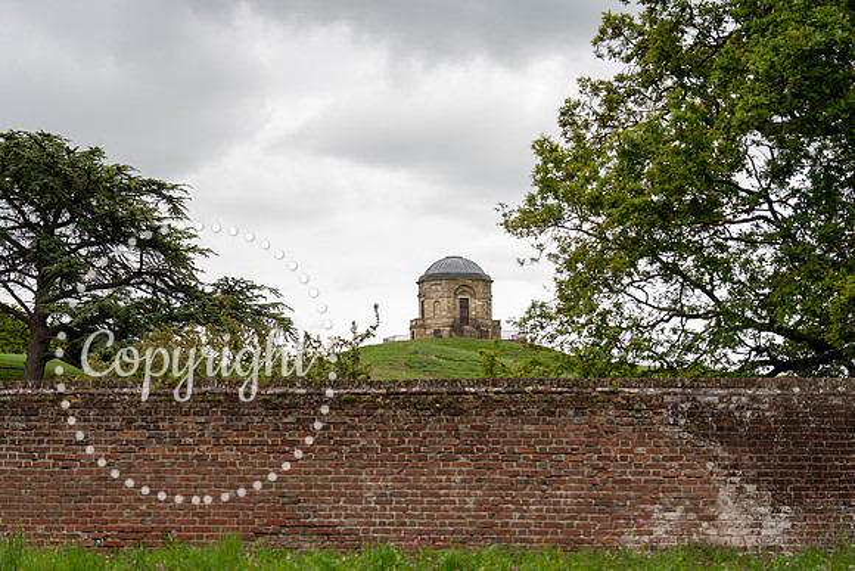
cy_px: 286
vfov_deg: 19.0
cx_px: 428
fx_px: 1707
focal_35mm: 72
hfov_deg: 28.1
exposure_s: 1/1000
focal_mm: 70
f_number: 3.5
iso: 125
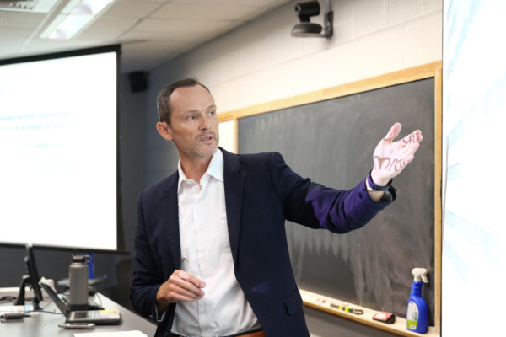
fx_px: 1054
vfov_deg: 18.2
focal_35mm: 75
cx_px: 253
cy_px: 168
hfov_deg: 27.0
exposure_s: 1/500
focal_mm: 50
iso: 5000
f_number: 2.8
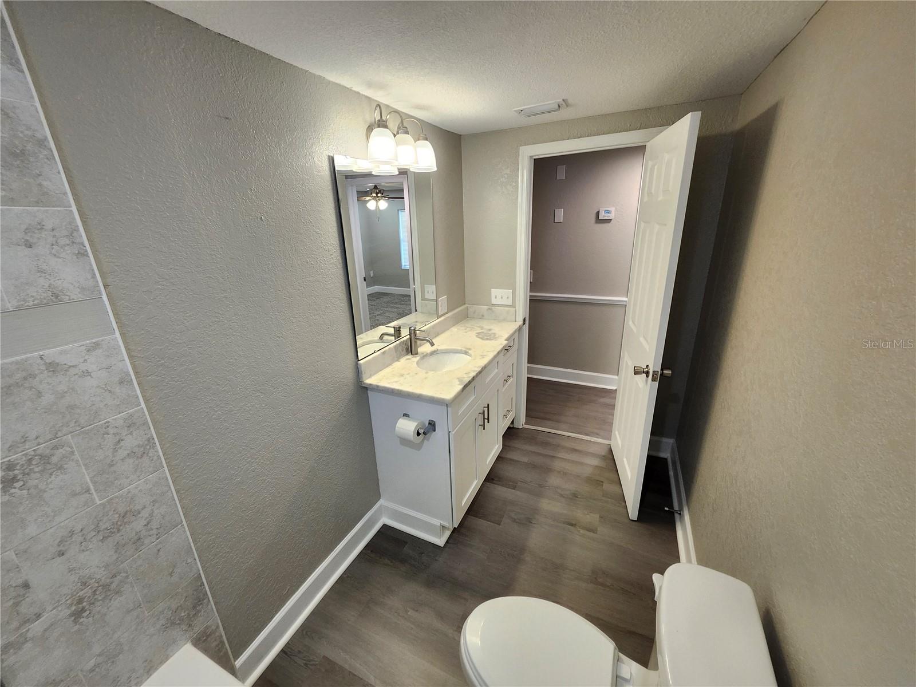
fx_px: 344
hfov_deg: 106.2
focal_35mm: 13
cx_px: 458
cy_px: 344
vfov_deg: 89.9
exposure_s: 1/60
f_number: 2.2
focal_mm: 1.74
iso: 160
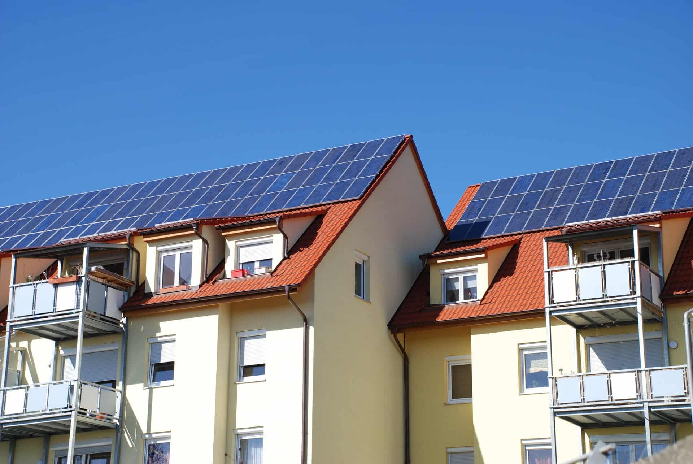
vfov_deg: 18.2
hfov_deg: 27.0
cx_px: 346
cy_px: 232
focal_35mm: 75
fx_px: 1445
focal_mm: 50
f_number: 8
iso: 100
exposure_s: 1/250
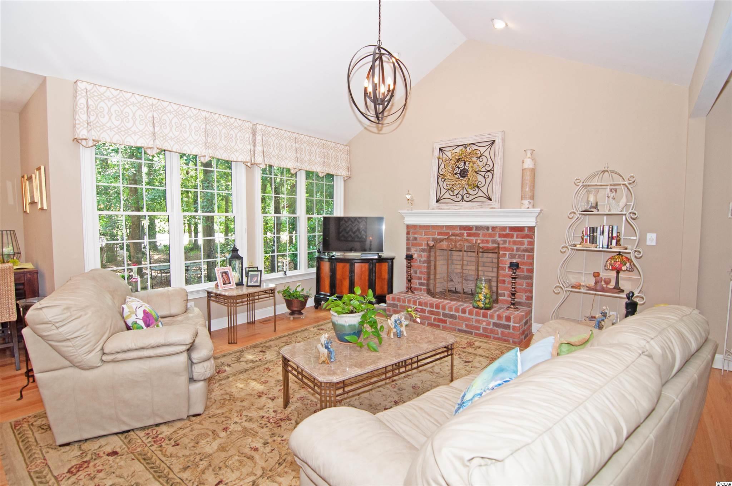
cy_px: 243
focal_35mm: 16
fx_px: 335
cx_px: 366
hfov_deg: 95.1
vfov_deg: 71.9
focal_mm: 11
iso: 500
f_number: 5
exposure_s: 1/60
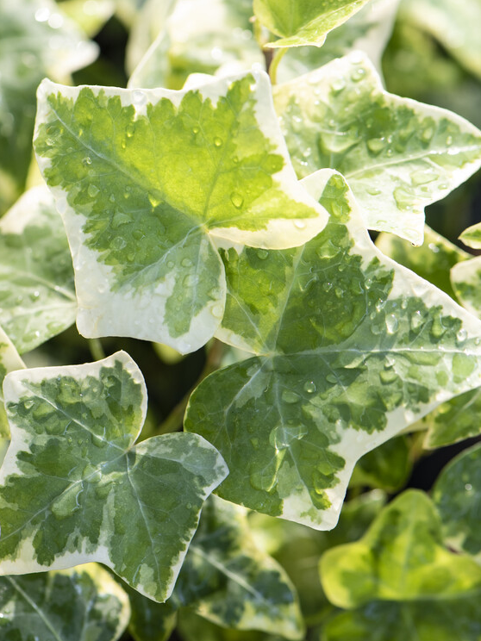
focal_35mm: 139
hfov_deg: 10.7
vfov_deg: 14.2
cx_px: 195
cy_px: 378
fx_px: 2575
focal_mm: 105
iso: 400
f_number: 8
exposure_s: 1/160
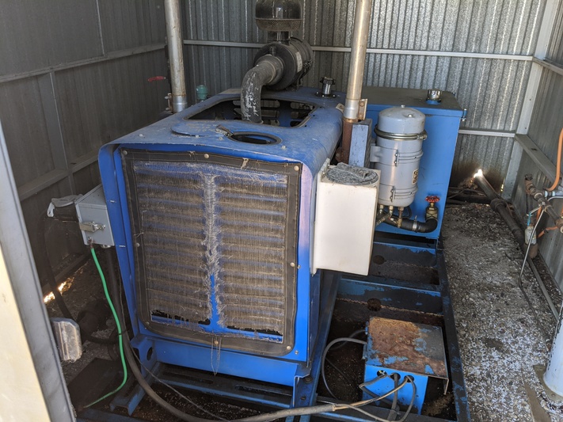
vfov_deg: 51.3
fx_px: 439
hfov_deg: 65.3
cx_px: 282
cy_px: 211
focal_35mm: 27
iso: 65
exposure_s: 1/81.2
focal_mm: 4.44
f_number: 1.8
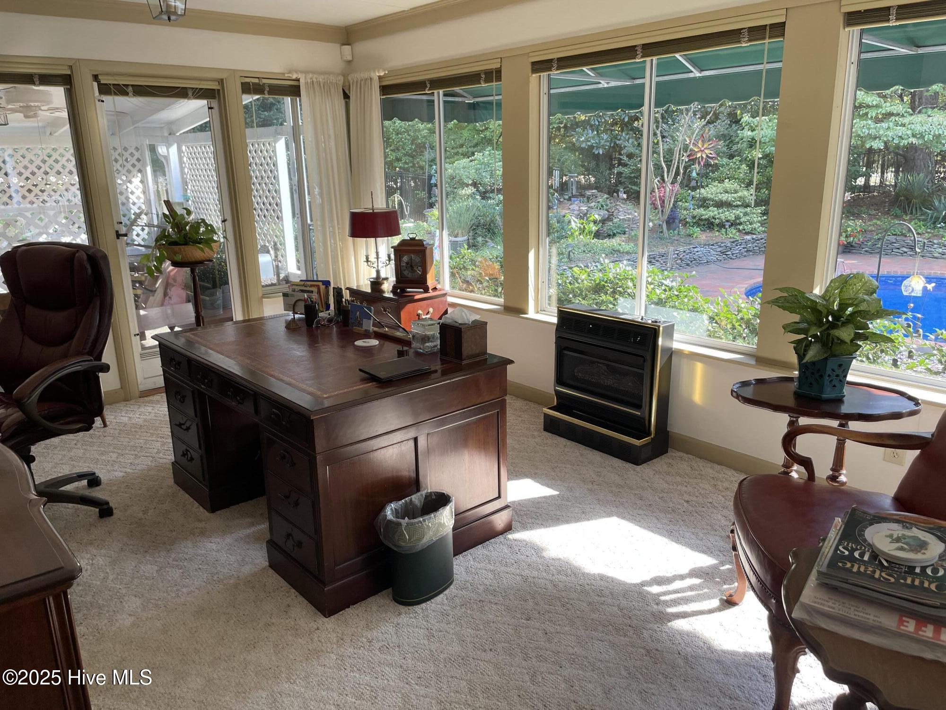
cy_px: 355
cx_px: 473
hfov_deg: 67.3
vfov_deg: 53.1
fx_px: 711
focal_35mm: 26
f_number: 1.6
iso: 100
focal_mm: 4.2
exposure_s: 1/121
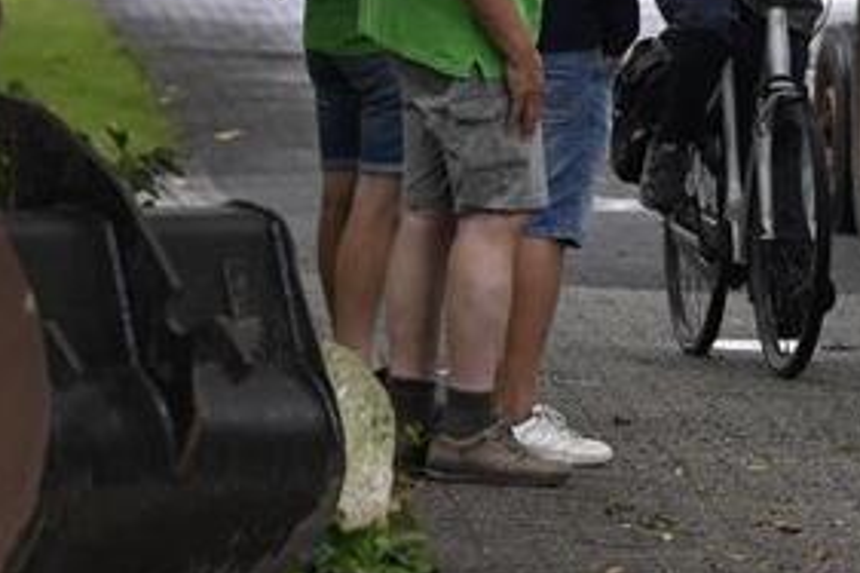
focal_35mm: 511
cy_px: -69
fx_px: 12200
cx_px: 900
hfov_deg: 4.0
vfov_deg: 2.7
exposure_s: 1/250
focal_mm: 145
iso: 320
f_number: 4.8
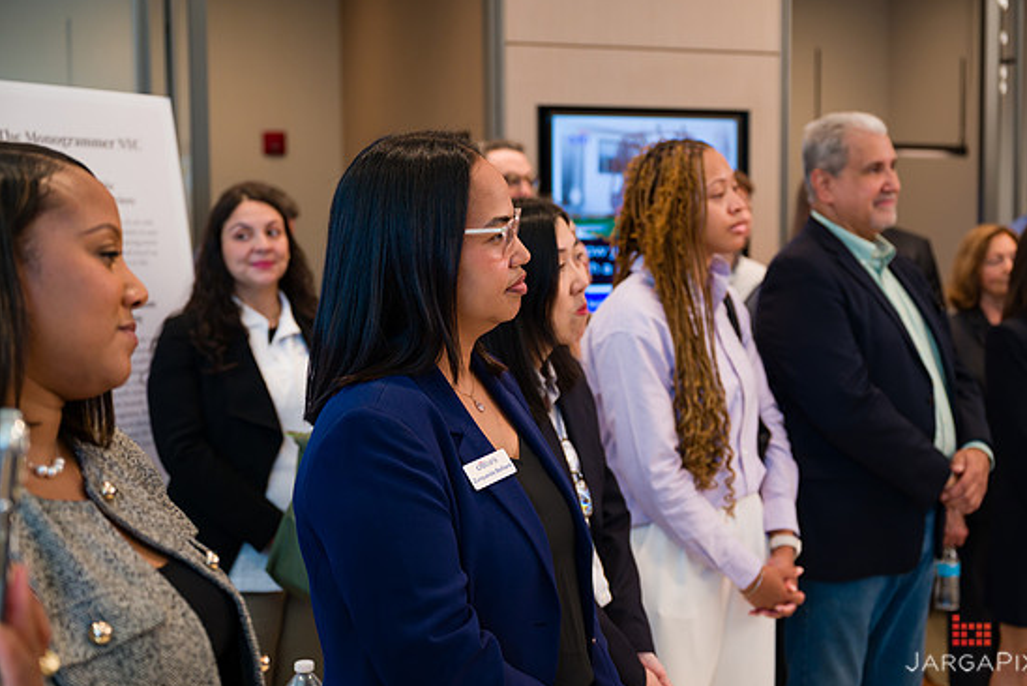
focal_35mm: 51
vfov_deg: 26.5
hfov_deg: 38.9
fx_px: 1456
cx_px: 542
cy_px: 350
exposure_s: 1/200
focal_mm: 48
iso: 400
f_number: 3.2
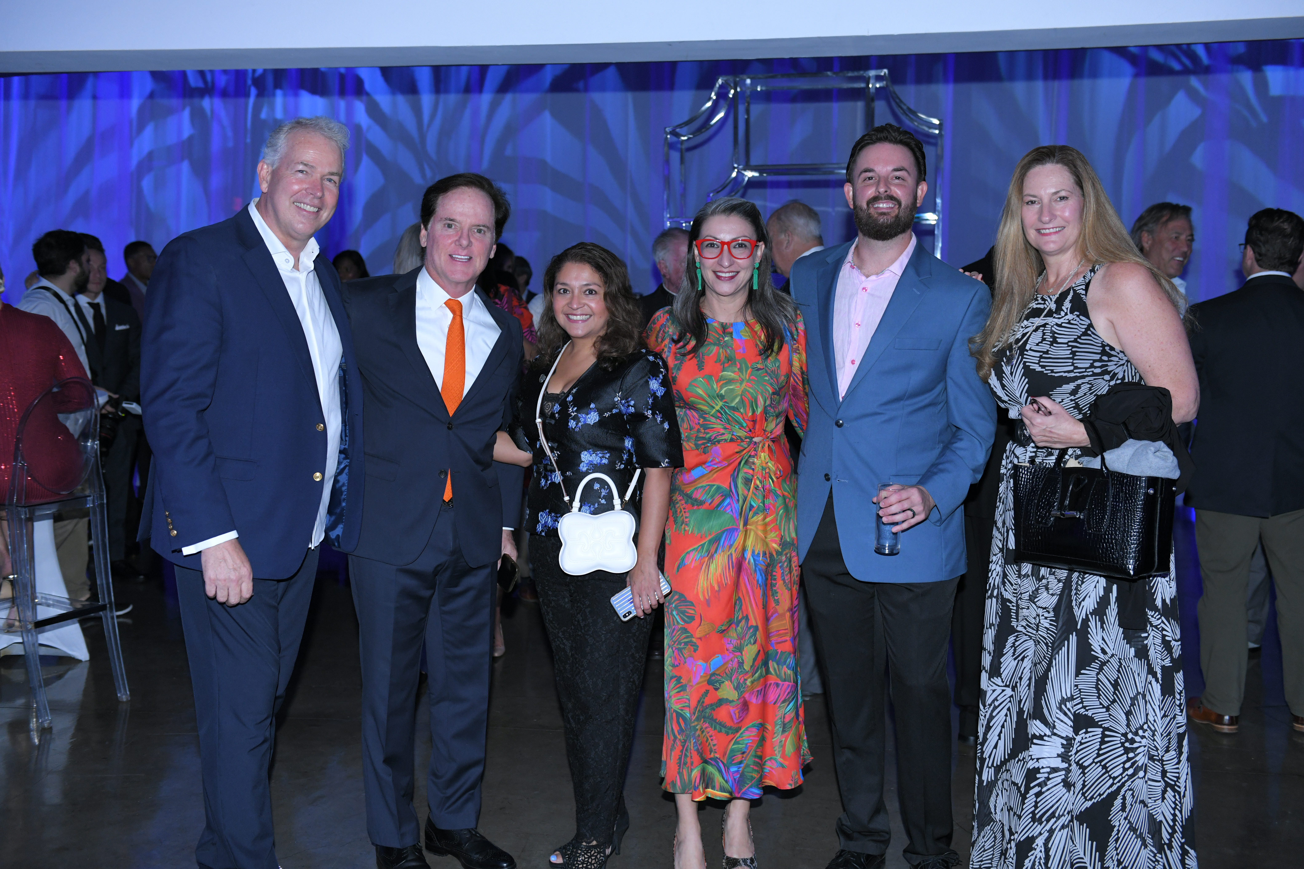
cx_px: 652
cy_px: 434
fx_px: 1449
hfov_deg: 48.5
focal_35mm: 40
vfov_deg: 33.4
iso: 1600
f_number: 3.5
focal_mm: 40
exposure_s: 1/250
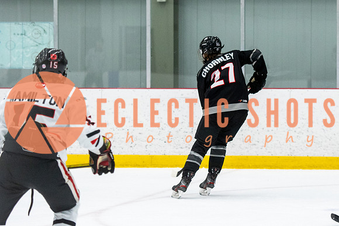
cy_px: 87
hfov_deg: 9.5
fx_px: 2045
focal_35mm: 217
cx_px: 231
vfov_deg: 6.3
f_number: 2.8
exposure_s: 1/640
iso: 2200
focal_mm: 102
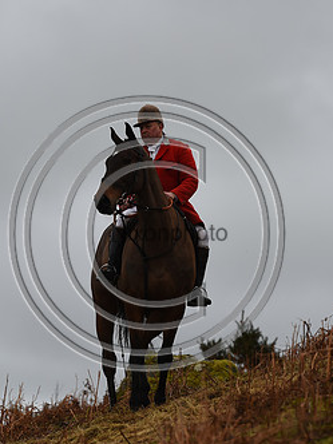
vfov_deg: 6.2
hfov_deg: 4.7
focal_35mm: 319
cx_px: 131
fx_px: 4092
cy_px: 215
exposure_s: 1/800
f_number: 4.5
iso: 140
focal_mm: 190
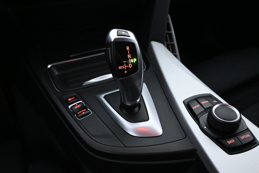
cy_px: 86
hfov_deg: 63.2
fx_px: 210
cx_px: 130
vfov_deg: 44.6
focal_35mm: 29
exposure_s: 1/25
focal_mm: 19.5
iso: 3200
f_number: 3.8
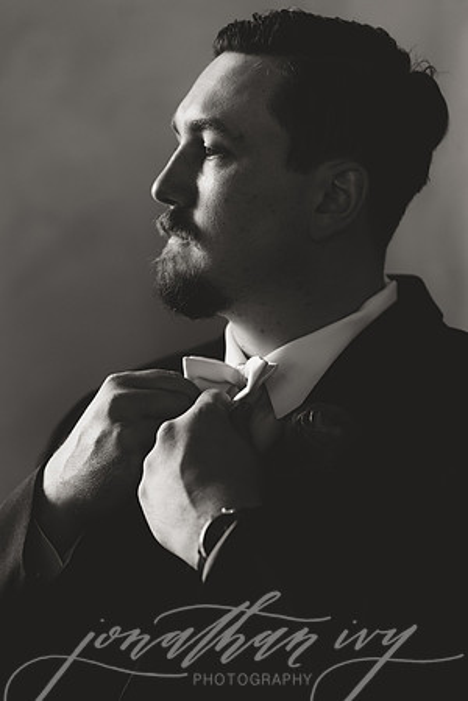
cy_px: 350
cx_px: 234
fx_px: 1657
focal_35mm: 85
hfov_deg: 16.1
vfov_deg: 23.9
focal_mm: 85
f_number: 2.2
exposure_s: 1/200
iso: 800
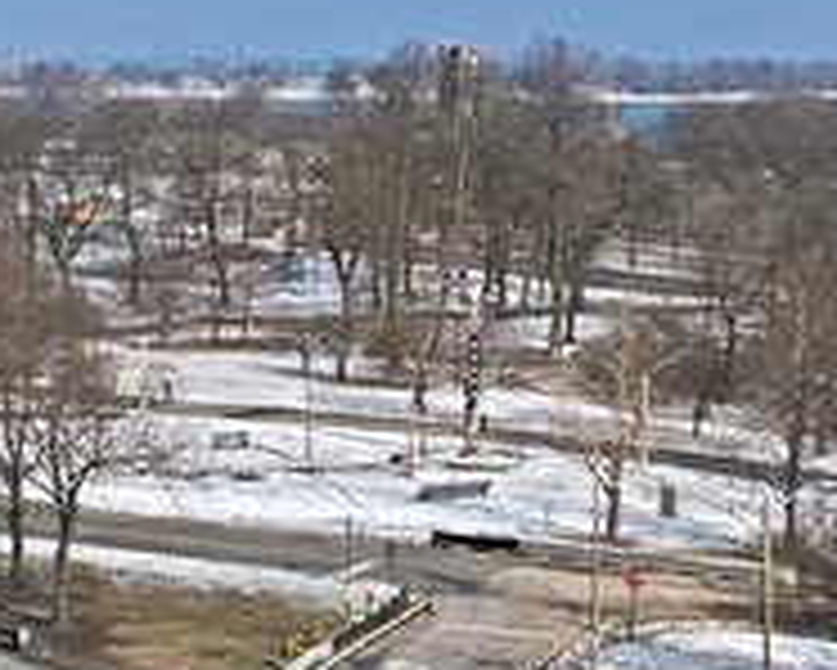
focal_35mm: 113
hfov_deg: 16.1
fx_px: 2801
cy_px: 72
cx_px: -243
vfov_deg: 13.5
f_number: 8
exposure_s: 1/200
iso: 200
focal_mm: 35
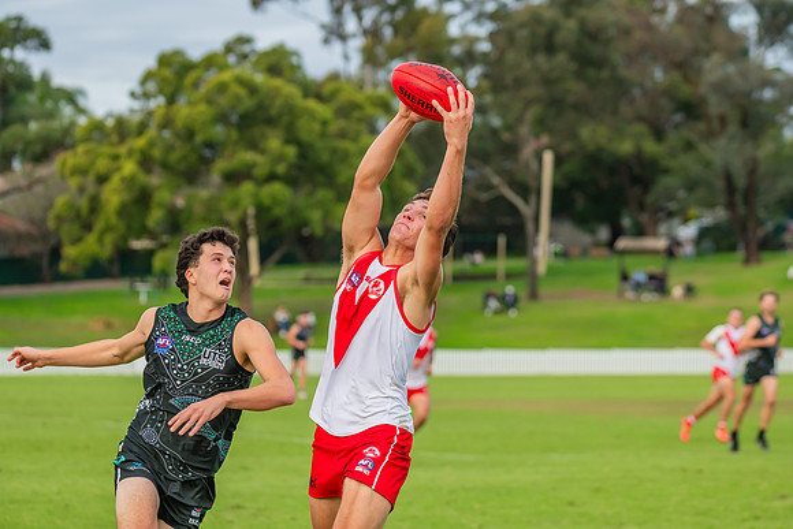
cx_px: 398
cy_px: 265
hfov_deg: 12.0
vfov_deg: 8.0
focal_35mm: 171
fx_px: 3773
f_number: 5.6
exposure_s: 1/1600
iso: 800
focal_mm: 170
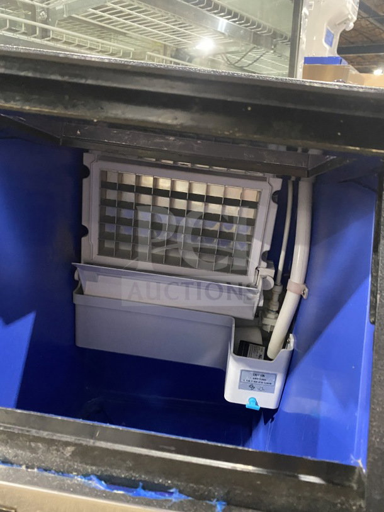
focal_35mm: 26
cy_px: 256
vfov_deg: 67.3
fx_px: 384
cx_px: 192
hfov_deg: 53.1
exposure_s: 1/30
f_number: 1.8
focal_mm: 4.25
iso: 800
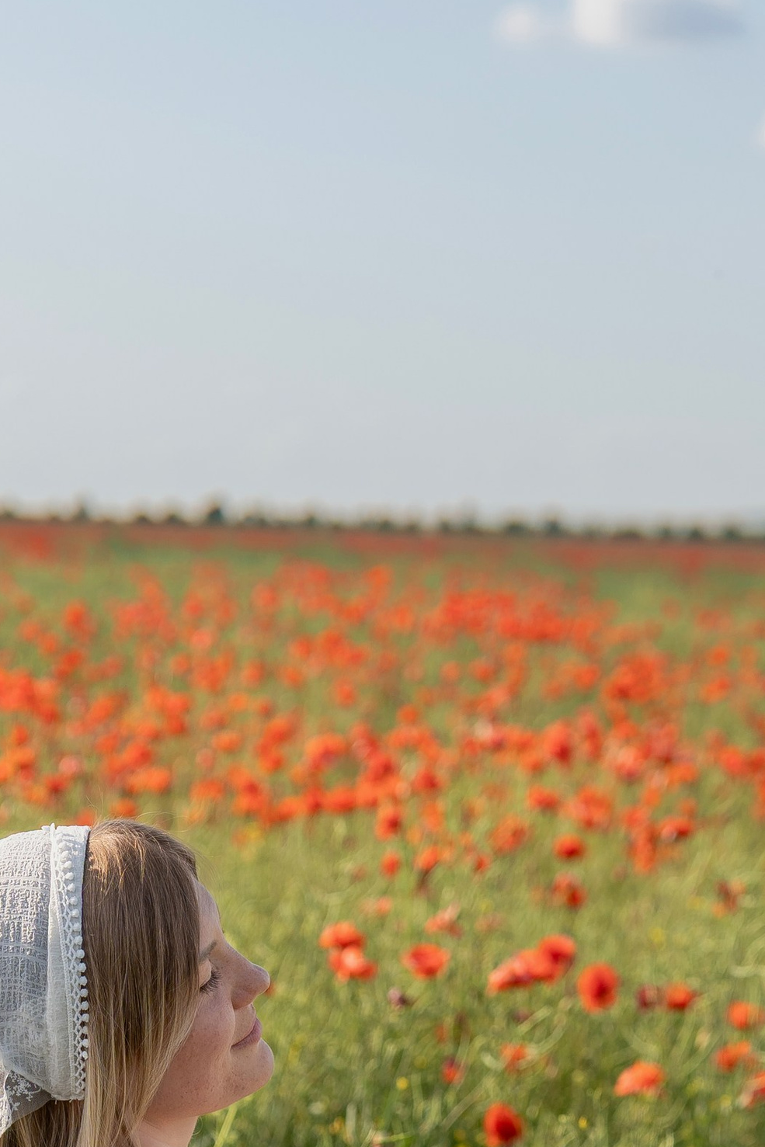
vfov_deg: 15.4
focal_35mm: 130
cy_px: 1243
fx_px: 4142
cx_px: 516
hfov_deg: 10.5
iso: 100
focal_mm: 50
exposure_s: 1/800
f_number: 3.2
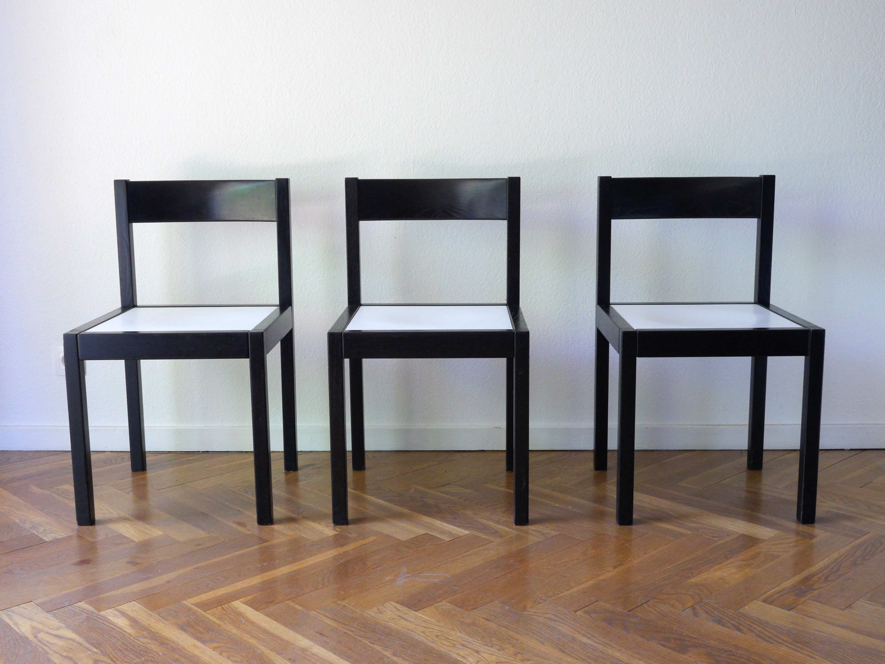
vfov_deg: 36.0
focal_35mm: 40
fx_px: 1023
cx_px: 442
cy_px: 332
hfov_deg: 46.8
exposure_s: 1/60
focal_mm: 20
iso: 1600
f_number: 6.3
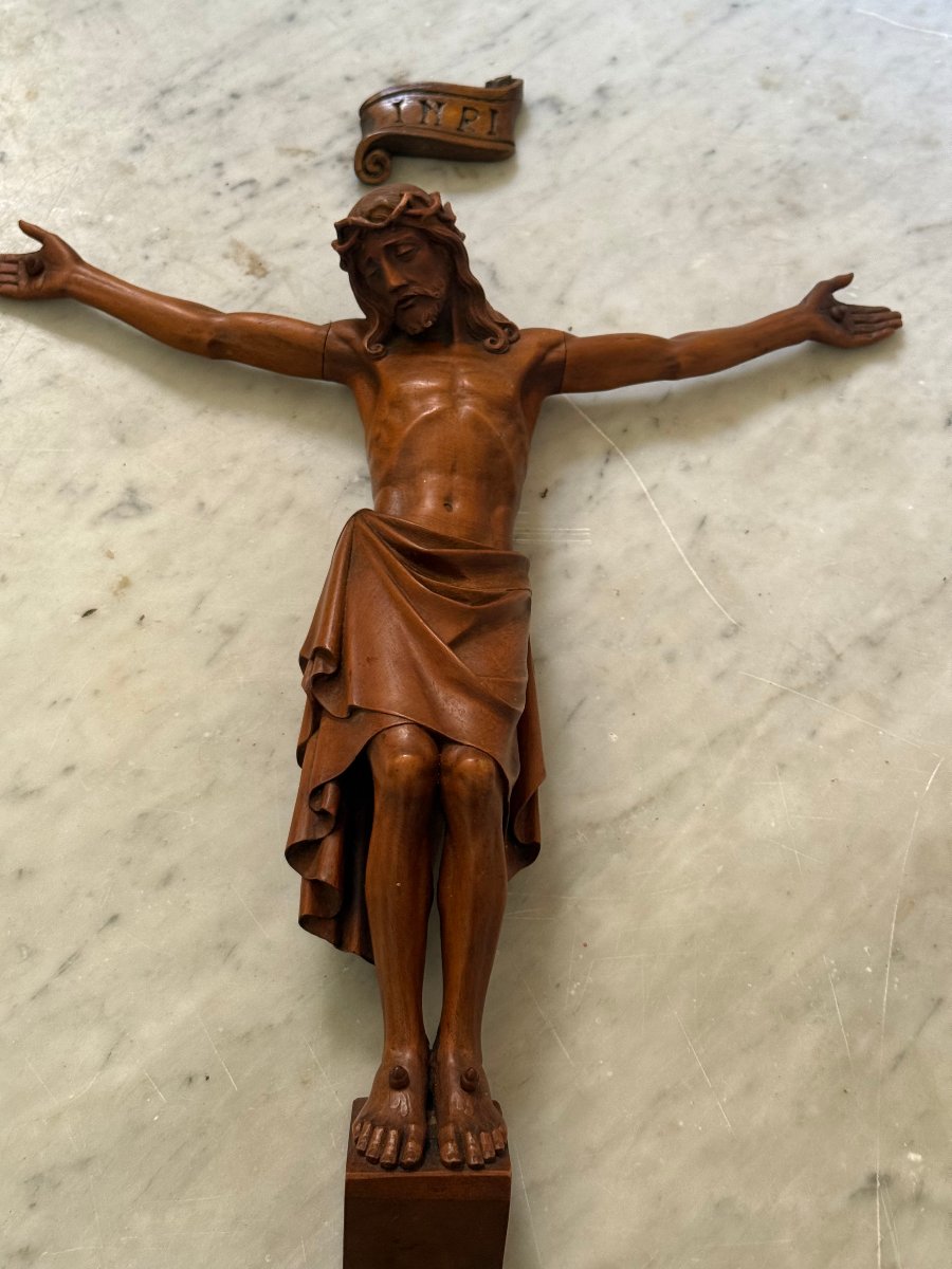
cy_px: 634
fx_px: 1760
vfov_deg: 39.7
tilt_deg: -60.9
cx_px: 476
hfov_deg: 30.3
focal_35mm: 48
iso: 250
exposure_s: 1/60
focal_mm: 6.76
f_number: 1.78
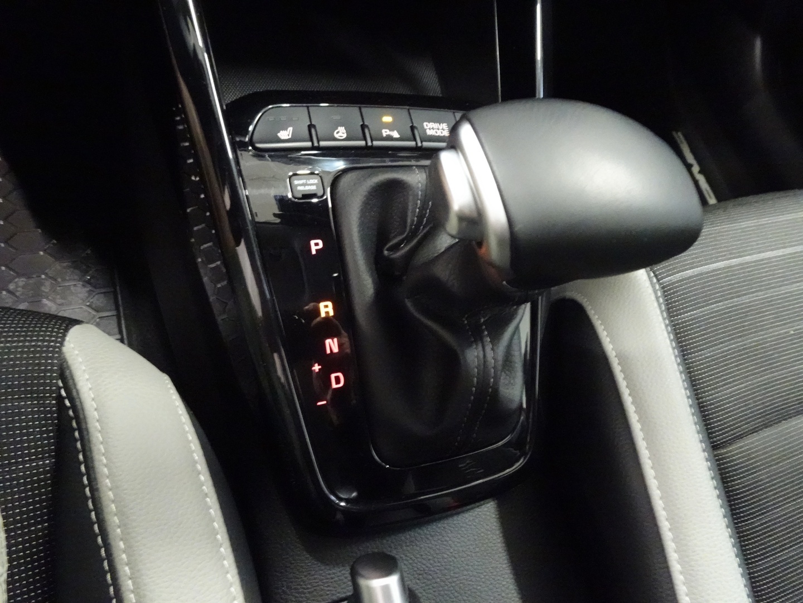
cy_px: 302
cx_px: 402
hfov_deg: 71.6
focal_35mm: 24
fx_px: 557
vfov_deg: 56.8
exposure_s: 1/8
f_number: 3.5
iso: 2000
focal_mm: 4.25
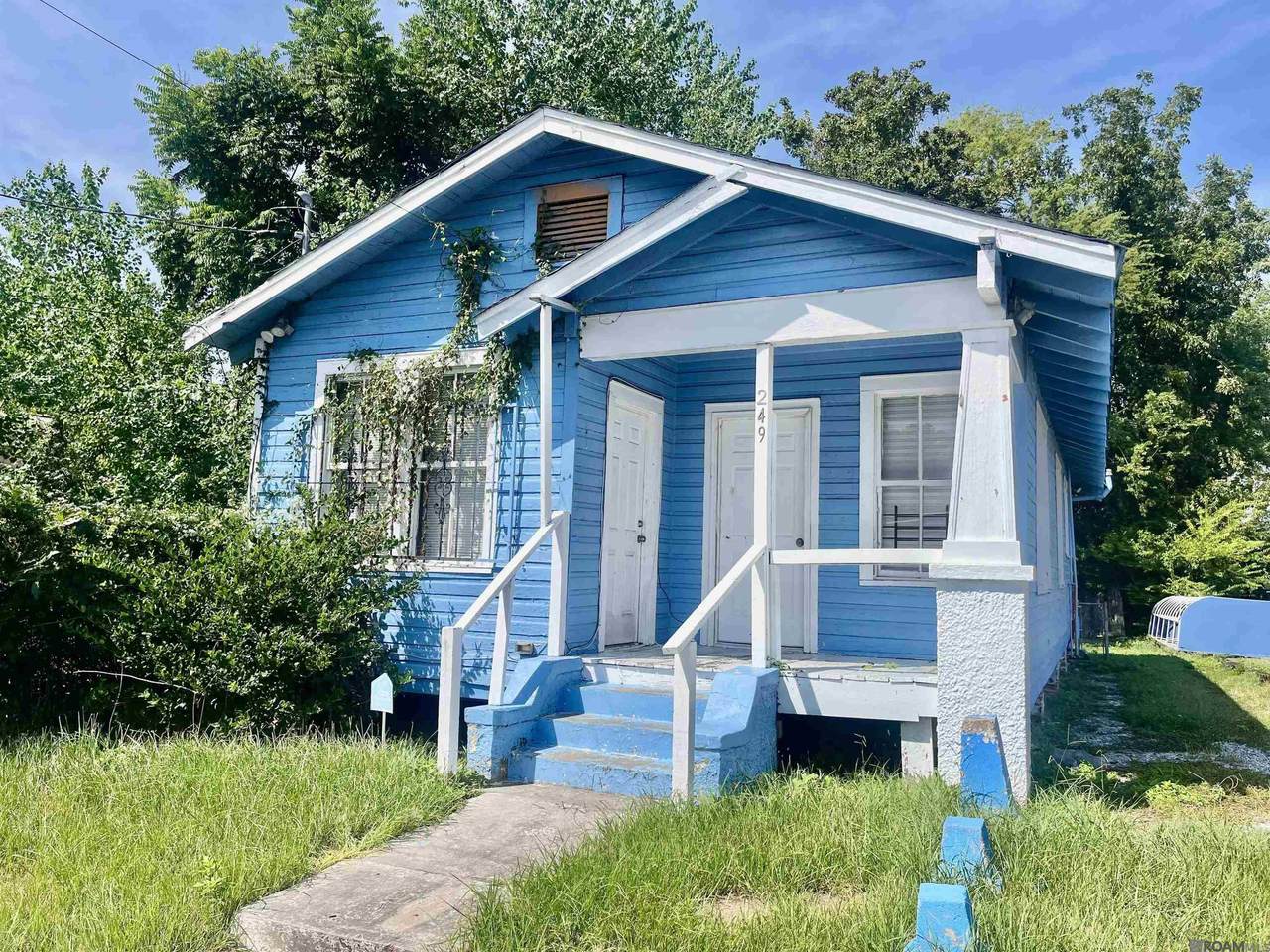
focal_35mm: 26
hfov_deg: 67.3
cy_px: 476
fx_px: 954
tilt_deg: +5.9
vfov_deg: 53.1
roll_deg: -1.1
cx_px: 635
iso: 50
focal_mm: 5.1
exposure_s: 1/4310
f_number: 1.6
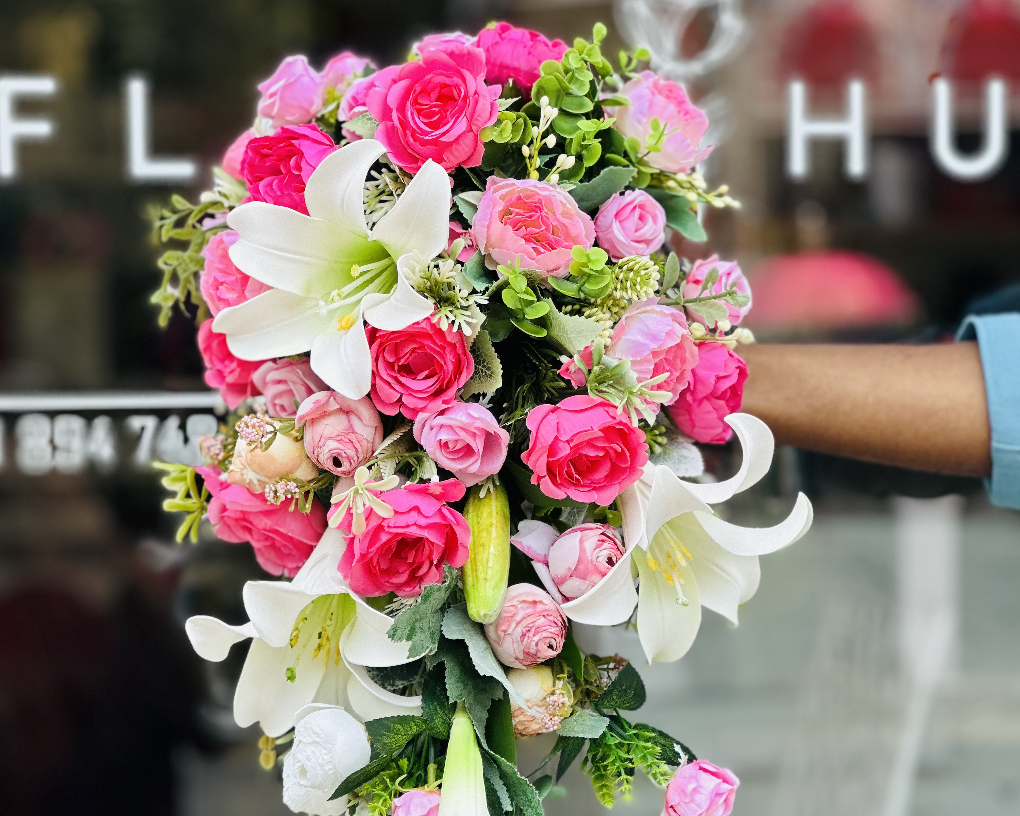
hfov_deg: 19.0
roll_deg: +0.4
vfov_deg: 15.2
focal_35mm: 101
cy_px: 518
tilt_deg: -1.9
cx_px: 507
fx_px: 3049
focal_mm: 9
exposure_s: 1/121
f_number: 2.8
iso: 32
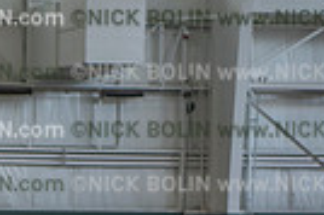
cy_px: 409
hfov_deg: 6.7
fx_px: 2733
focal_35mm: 304
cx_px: -123
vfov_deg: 4.5
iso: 640
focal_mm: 70
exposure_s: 1/320
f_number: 3.2
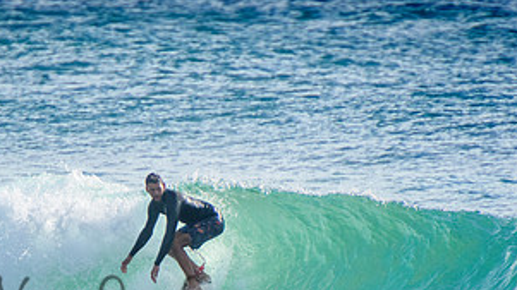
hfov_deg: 1.8
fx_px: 16594
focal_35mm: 1211
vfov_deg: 1.0
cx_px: 173
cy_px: 287
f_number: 5.6
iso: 360
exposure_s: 1/2000
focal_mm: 400
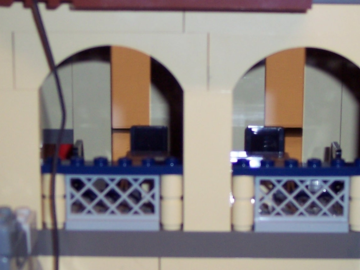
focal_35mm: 98
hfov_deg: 20.0
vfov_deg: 15.1
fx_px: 1019
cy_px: 122
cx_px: 182
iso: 100
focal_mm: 8
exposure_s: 1/60
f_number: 2.8
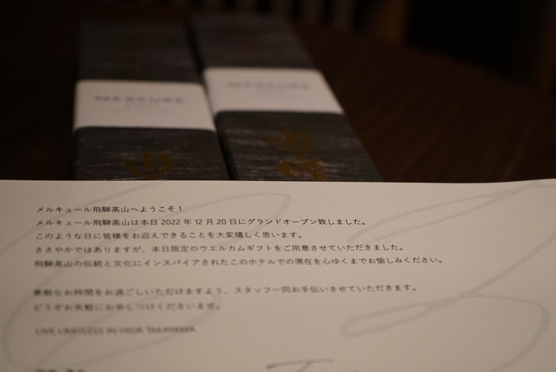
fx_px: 958
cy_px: 186
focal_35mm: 62
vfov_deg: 21.9
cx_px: 278
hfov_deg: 32.4
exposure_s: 1/80
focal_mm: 62
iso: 2500
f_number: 5.6
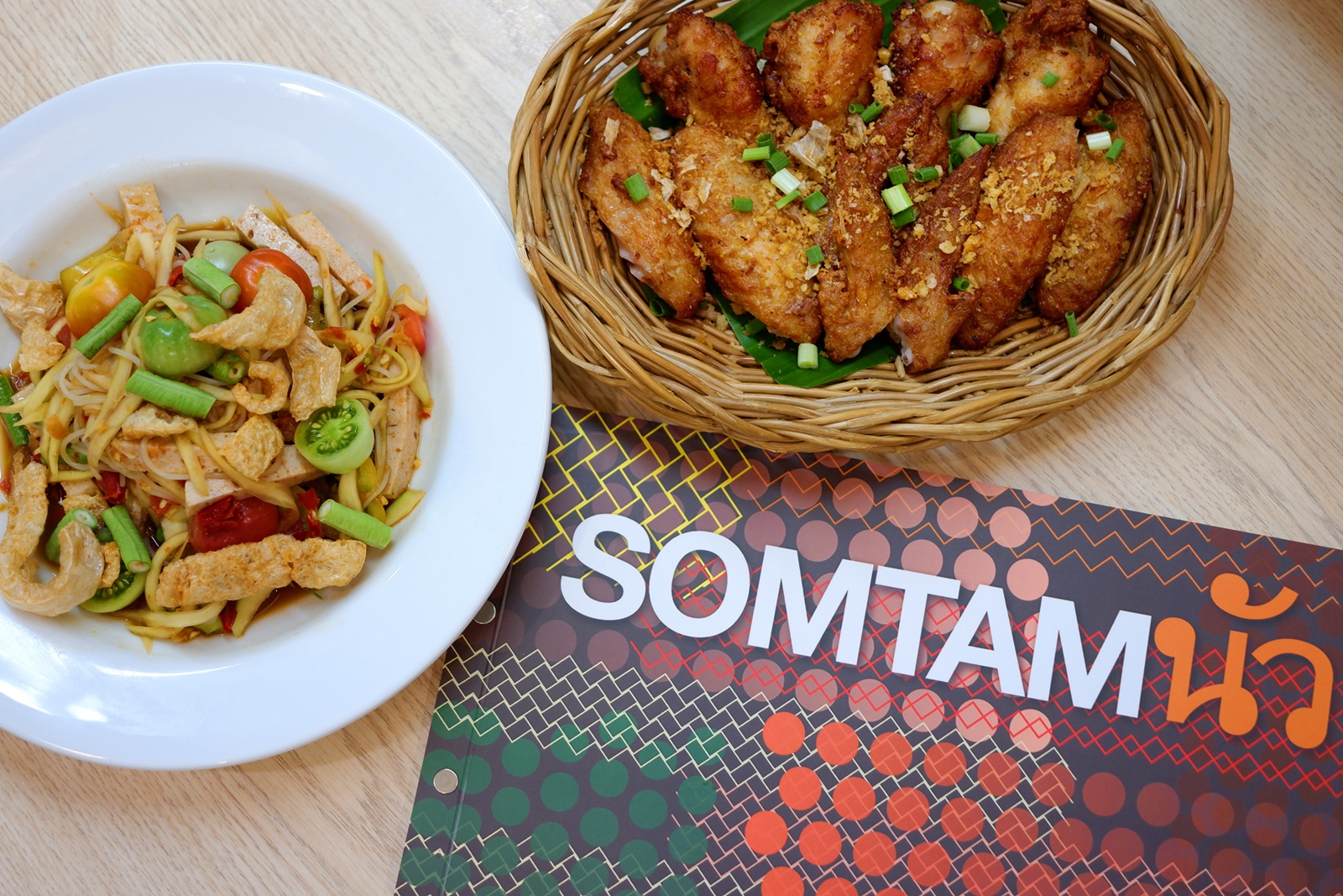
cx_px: 672
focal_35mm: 41
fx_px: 1530
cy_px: 448
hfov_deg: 47.4
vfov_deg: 32.6
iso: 200
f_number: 2.8
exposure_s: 1/58
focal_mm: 27
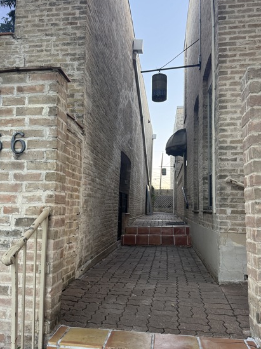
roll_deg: -0.5
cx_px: 119
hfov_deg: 49.6
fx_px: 282
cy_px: 186
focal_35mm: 28
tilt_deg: +3.1
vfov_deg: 63.4
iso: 200
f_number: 1.78
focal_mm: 6.76
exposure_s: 1/97
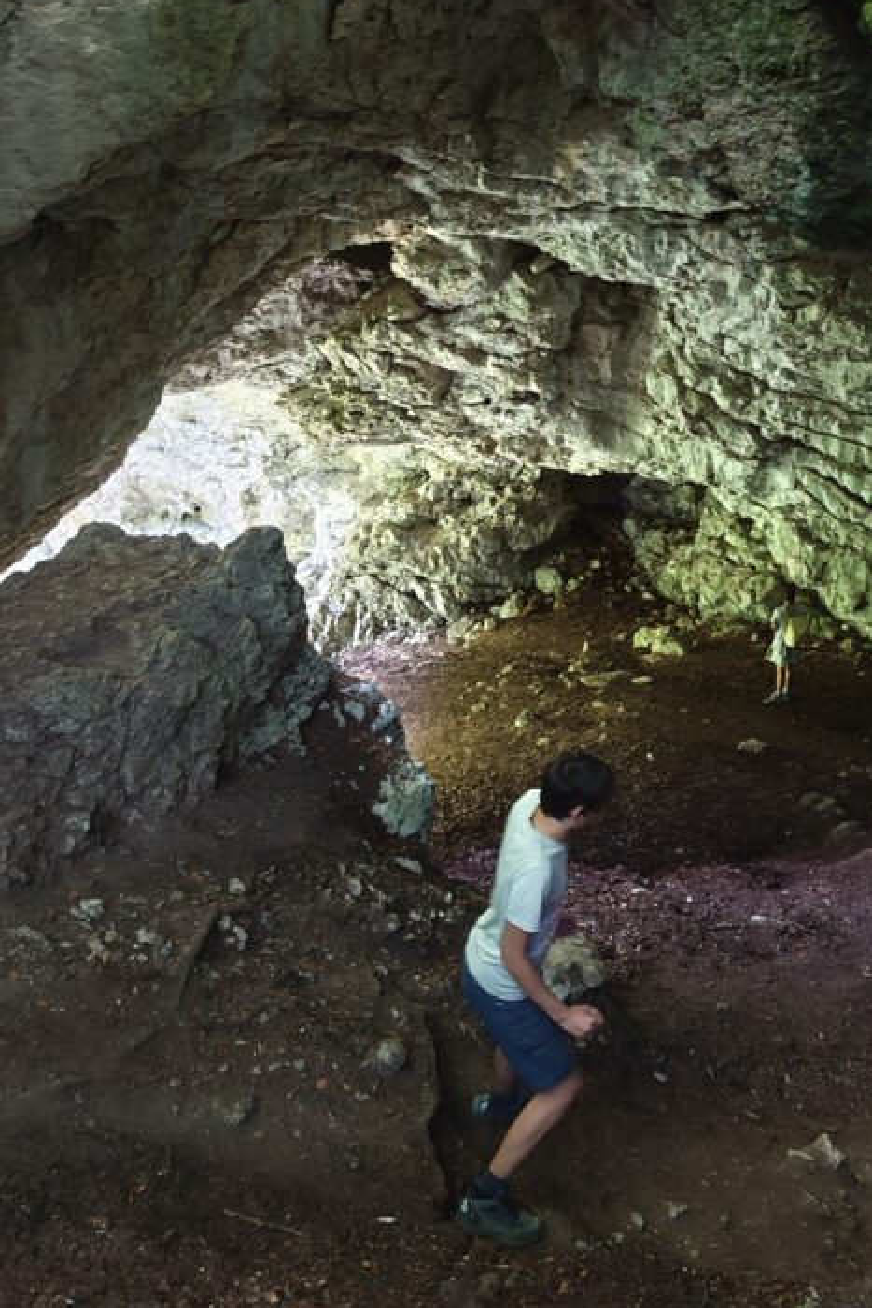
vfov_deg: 53.0
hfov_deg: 37.4
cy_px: 398
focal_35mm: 35
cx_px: 598
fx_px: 1271
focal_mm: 8.72
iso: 640
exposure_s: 1/33.3
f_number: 1.63
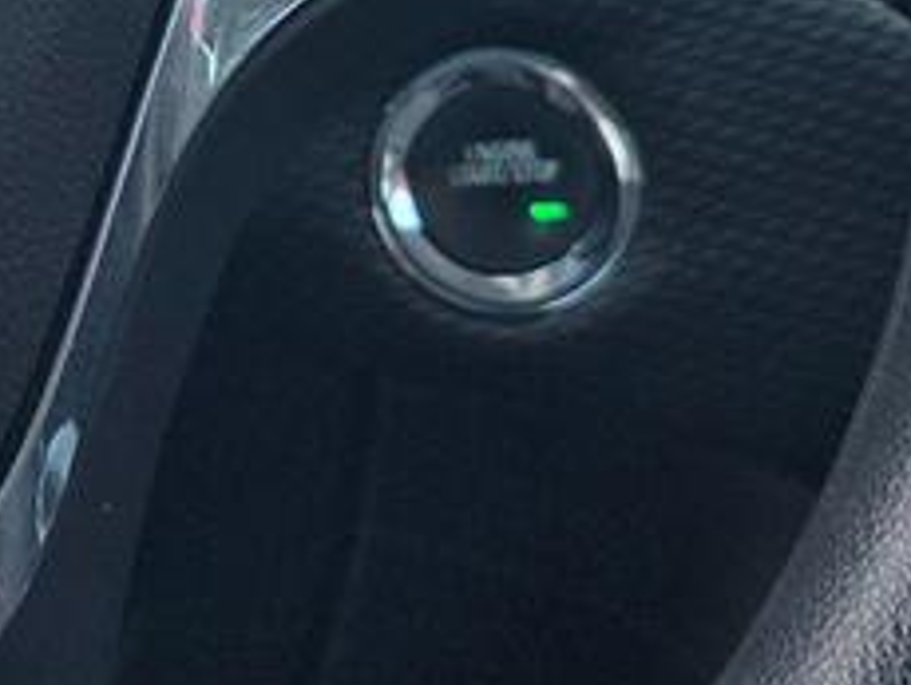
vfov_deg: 11.4
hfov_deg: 14.7
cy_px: -99
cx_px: -289
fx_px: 3372
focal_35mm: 128
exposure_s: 1/180
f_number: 1.7
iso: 50
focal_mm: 6.3
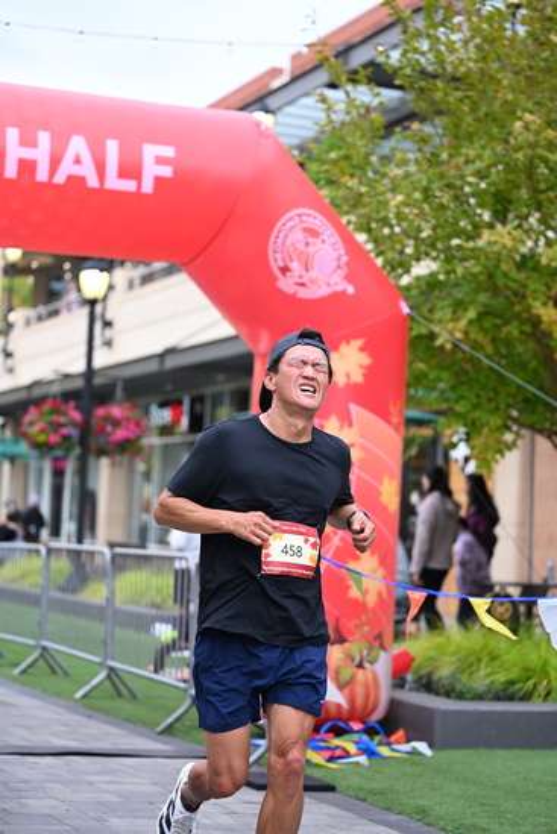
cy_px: 417
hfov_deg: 16.7
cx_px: 278
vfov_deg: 24.8
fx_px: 1902
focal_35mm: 82
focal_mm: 82
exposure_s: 1/1600
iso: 1000
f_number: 2.8
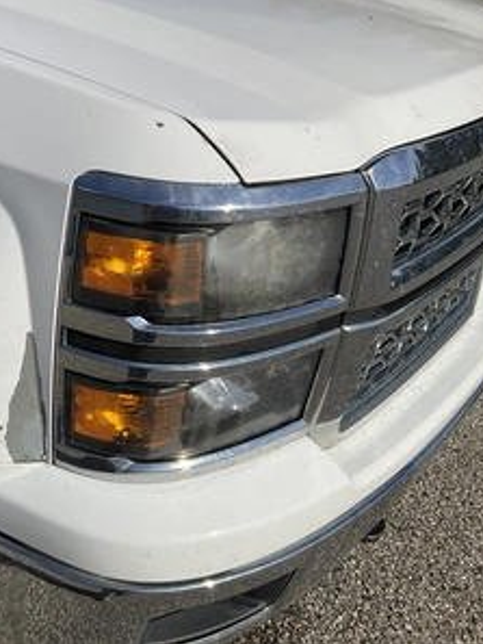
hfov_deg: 35.3
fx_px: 725
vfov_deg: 47.8
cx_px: 78
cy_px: 321
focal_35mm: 39
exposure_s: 1/4405
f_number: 1.8
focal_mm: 3
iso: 25
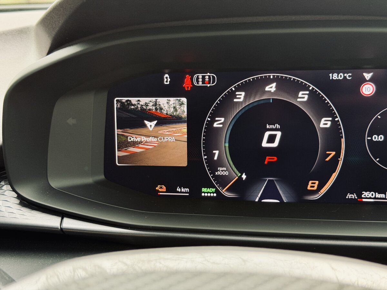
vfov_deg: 30.3
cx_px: 194
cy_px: 145
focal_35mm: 48
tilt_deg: -14.5
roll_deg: +1.9
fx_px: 537
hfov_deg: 39.7
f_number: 1.78
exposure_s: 1/73
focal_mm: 6.76
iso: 160
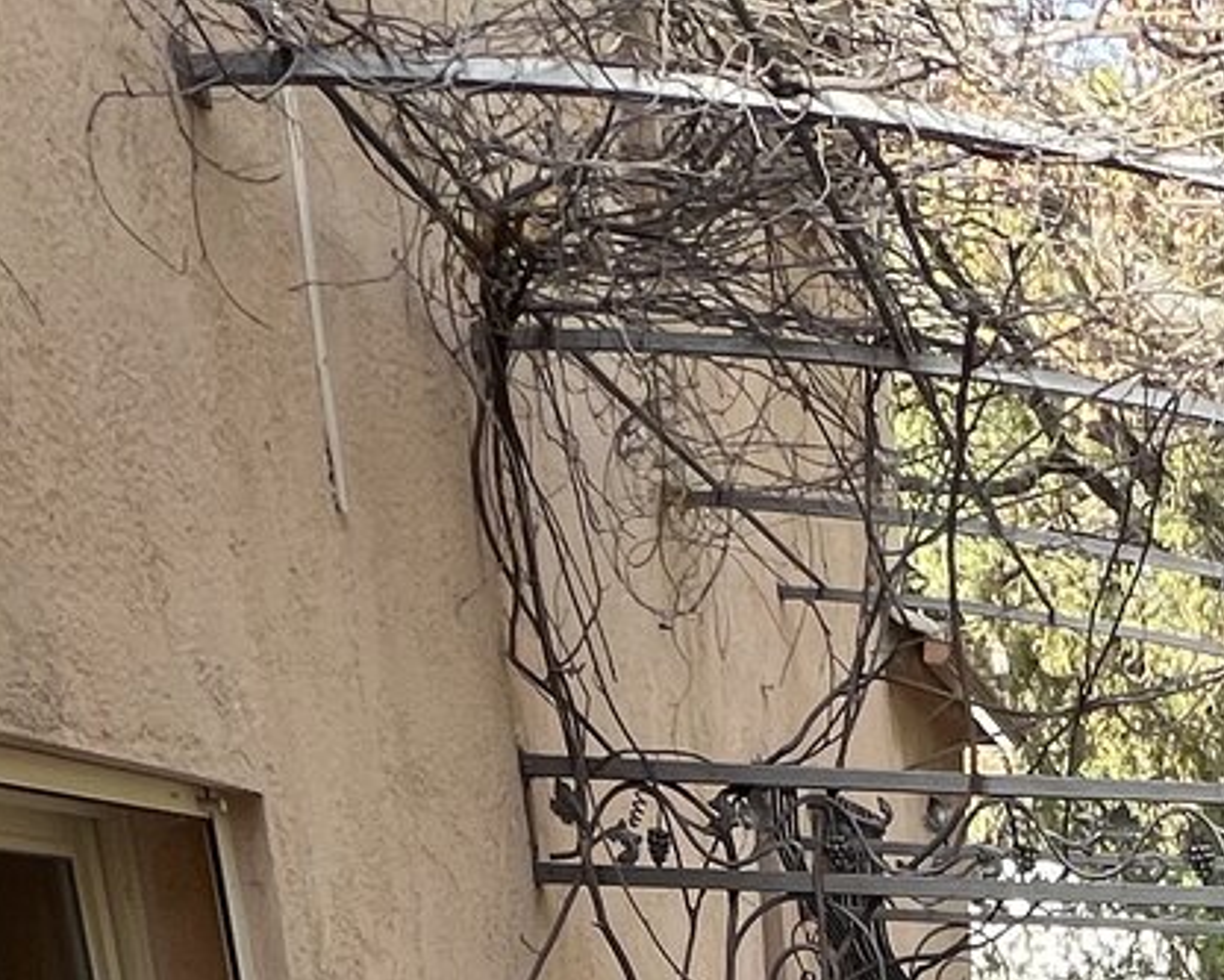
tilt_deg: -26.8
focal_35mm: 61
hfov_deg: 28.0
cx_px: 1371
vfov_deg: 15.9
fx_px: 2210
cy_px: 2204
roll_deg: -2.1
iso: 32
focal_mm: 1.57
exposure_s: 1/264
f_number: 1.8
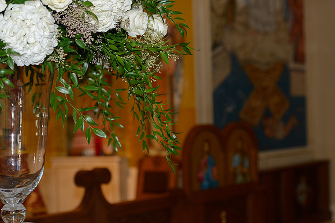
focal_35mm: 84
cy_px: 112
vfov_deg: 16.2
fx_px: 785
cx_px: 168
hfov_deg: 24.1
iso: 200
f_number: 4
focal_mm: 82
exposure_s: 1/100
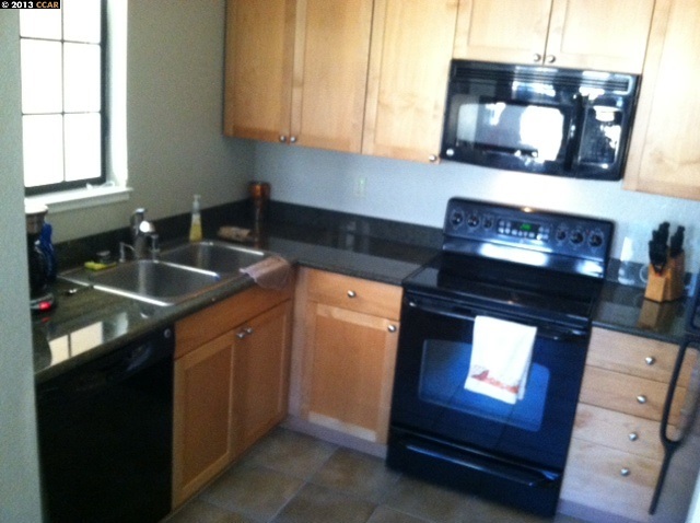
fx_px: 707
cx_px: 350
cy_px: 262
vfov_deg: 40.6
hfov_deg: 52.7
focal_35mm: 35
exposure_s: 1/15
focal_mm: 3.85
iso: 640
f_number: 2.8
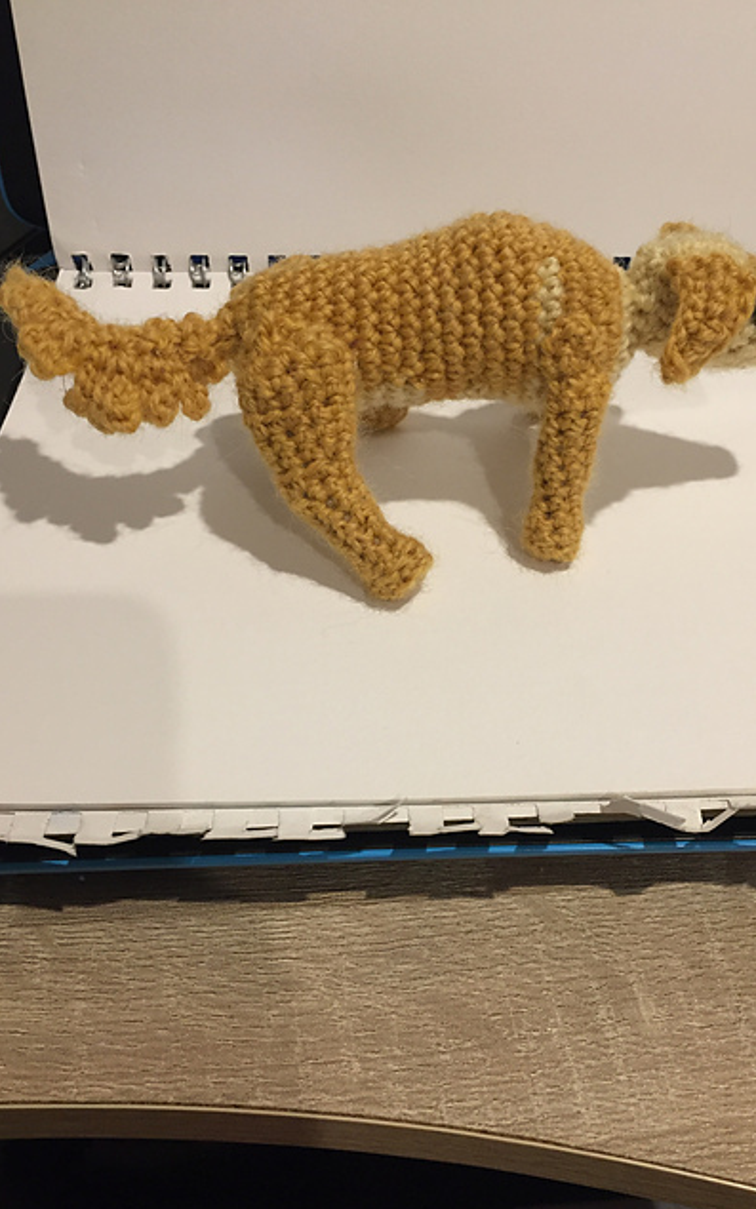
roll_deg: -1.0
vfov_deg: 61.2
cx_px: 436
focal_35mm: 31
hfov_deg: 40.5
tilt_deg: -43.1
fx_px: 1022
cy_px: 607
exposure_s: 1/33
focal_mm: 4.15
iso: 160
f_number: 2.2
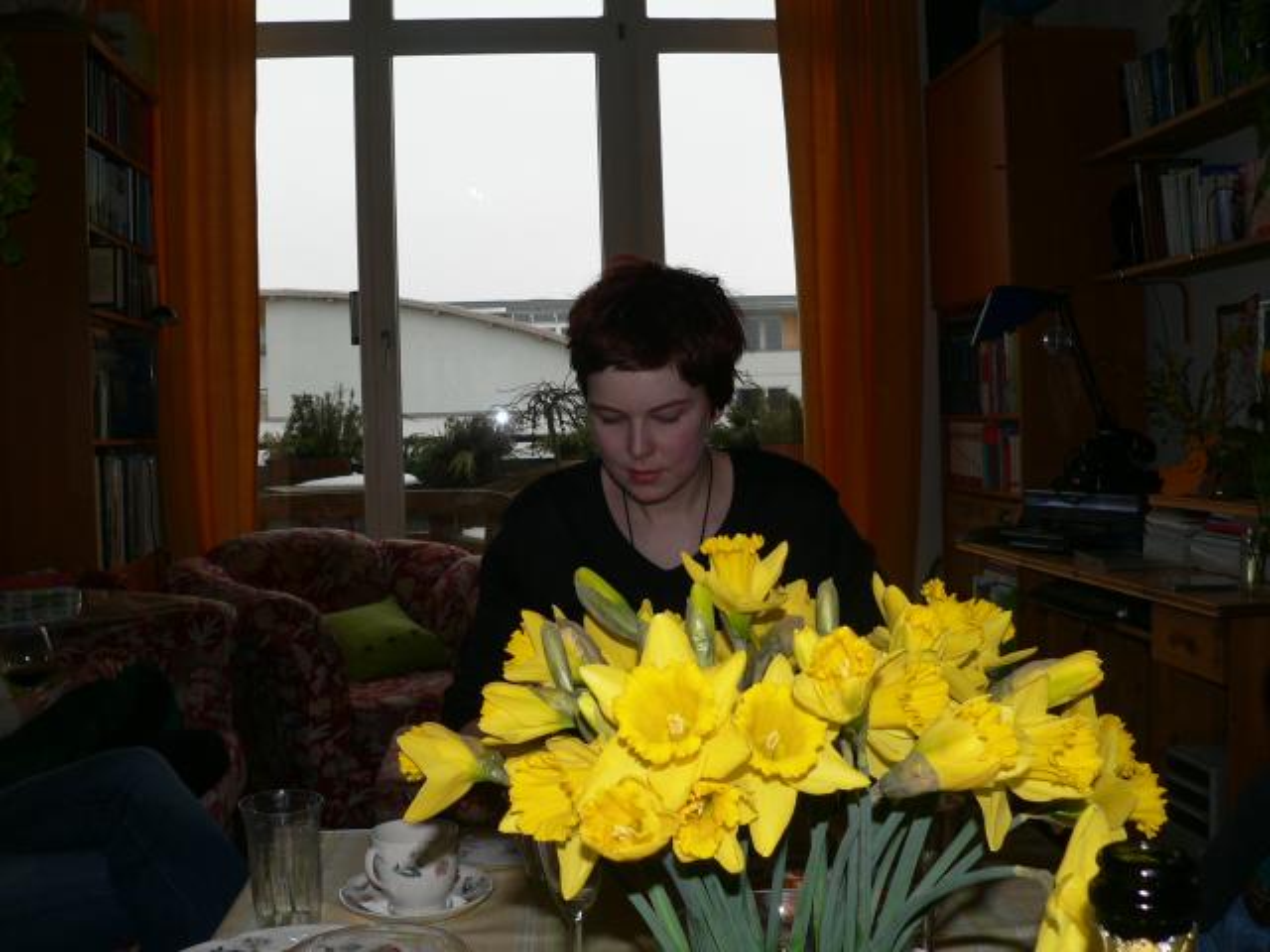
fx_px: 1321
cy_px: 476
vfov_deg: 39.7
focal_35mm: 36
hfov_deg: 51.4
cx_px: 635
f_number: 2.8
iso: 80
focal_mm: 6
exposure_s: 1/250
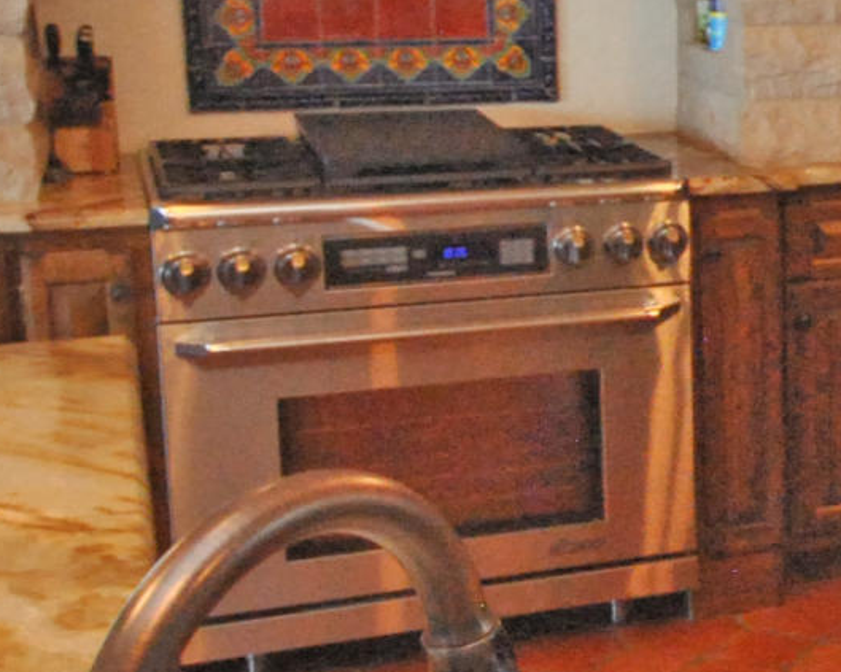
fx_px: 1991
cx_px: 1307
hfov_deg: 20.1
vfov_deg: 19.1
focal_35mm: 80
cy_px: 232
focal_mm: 10
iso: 800
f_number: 11
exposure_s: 1/10
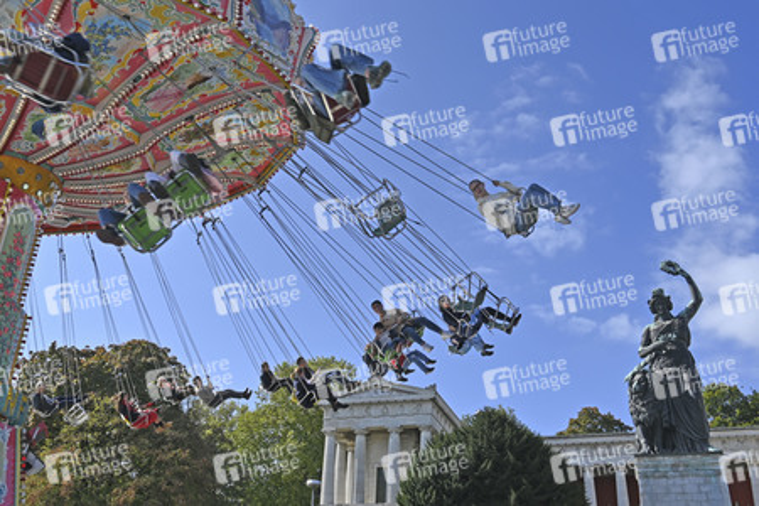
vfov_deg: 36.9
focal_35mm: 36
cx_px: 380
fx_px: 759
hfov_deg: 53.1
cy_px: 253
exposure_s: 1/400
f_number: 7.1
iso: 100
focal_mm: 24
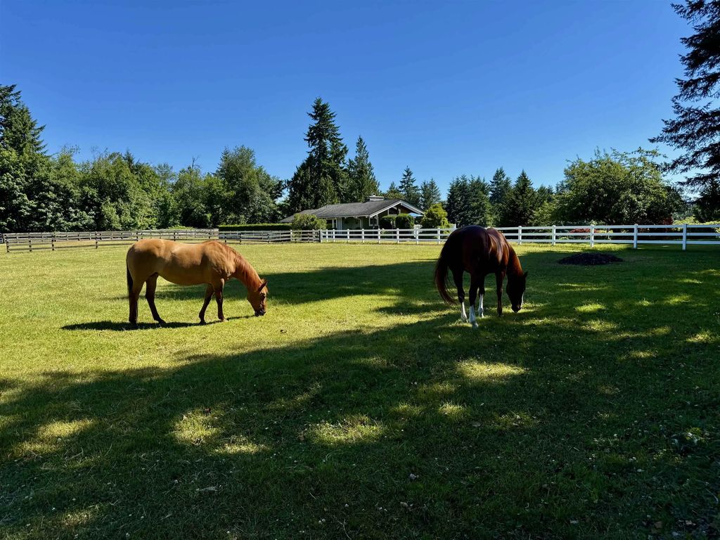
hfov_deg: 71.6
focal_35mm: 24
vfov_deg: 56.8
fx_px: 499
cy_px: 270
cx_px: 360
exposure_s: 1/2801
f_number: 1.78
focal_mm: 6.76
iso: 80
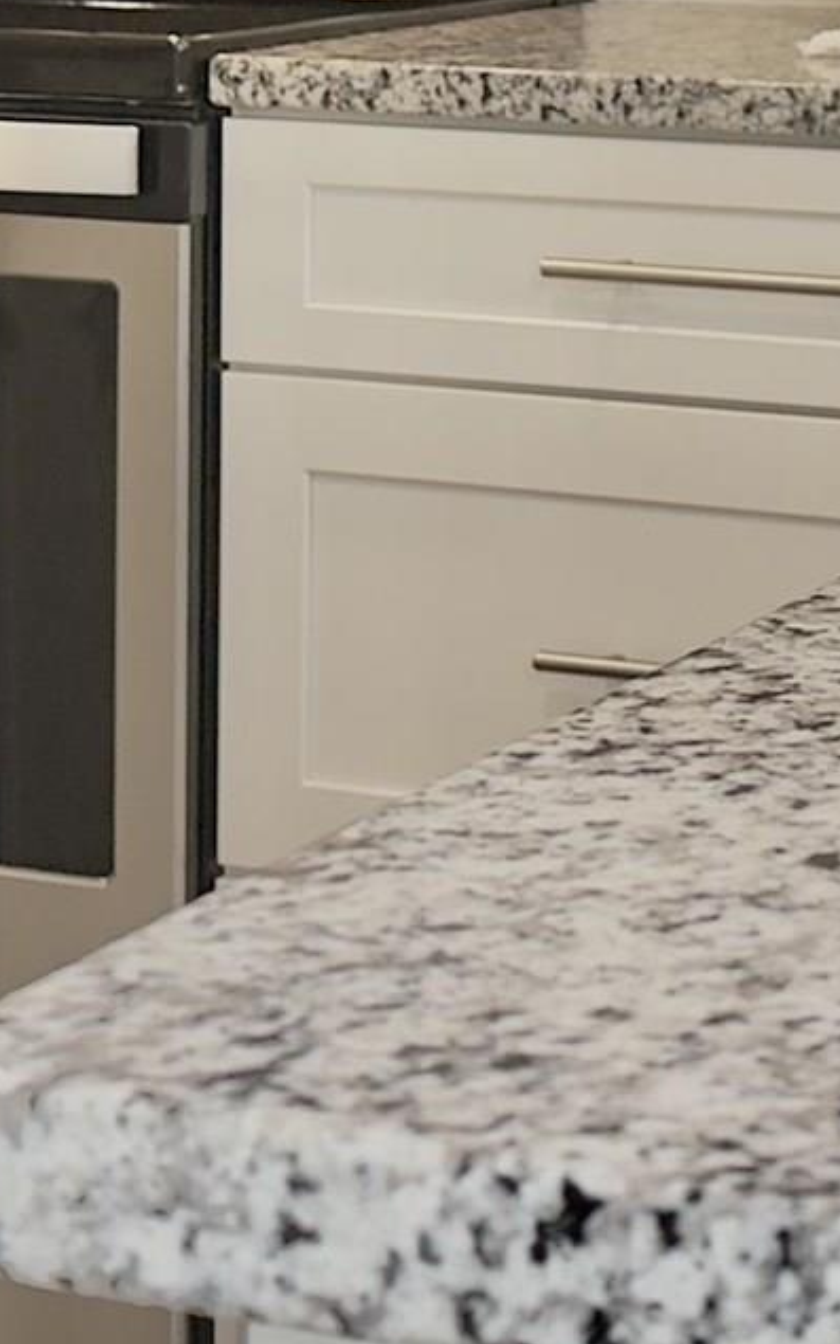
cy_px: 146
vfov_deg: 16.7
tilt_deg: -5.5
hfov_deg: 10.6
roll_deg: -0.5
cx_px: 319
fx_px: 4504
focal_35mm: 123
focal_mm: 6.76
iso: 100
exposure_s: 1/120
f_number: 1.78
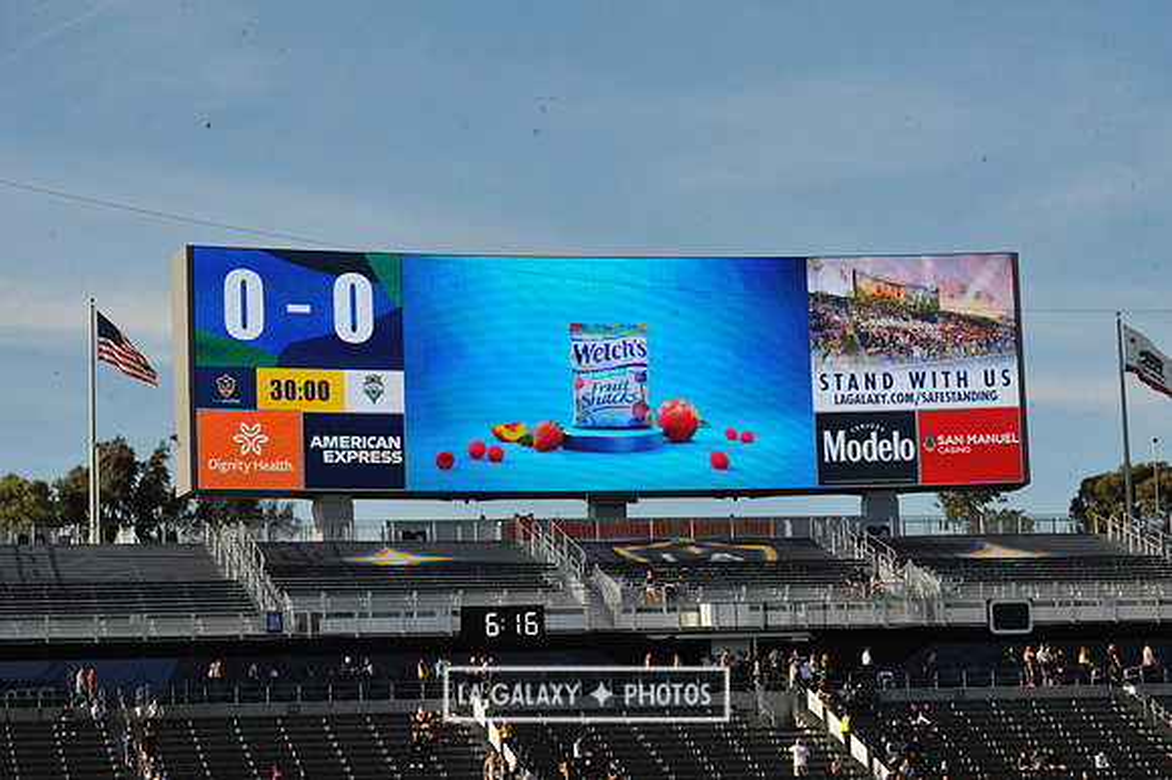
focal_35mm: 105
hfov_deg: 19.5
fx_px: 3416
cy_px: 390
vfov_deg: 13.0
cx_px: 586
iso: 1600
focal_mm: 105
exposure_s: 1/1000
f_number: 16
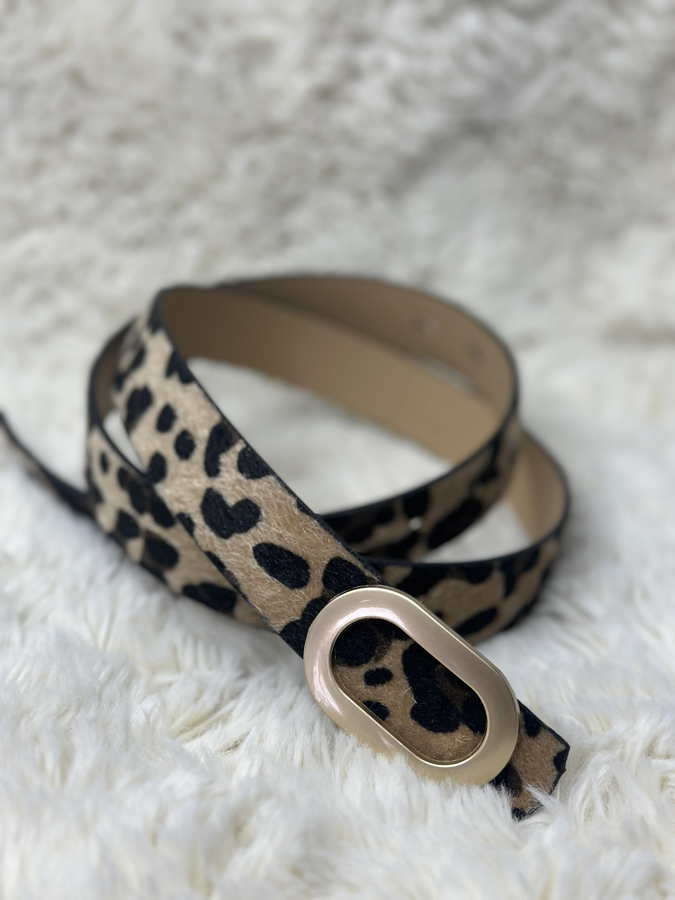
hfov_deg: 30.3
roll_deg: -3.5
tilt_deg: -26.3
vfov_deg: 39.7
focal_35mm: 48
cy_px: 450
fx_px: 1248
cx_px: 338
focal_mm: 6.86
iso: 64
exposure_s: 1/137
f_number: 1.78
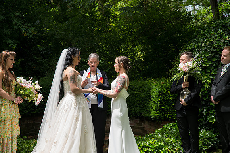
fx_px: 447
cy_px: 76
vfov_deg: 19.5
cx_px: 115
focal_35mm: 70
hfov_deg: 28.8
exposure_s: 1/400
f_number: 4
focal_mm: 70
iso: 160
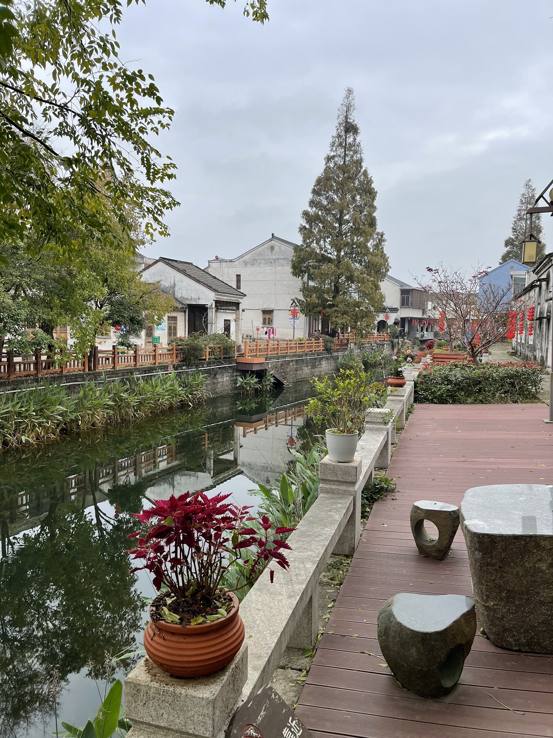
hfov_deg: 53.1
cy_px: 369
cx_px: 276
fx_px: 554
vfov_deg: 67.3
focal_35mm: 26
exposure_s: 1/1976
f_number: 1.6
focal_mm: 5.1
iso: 32
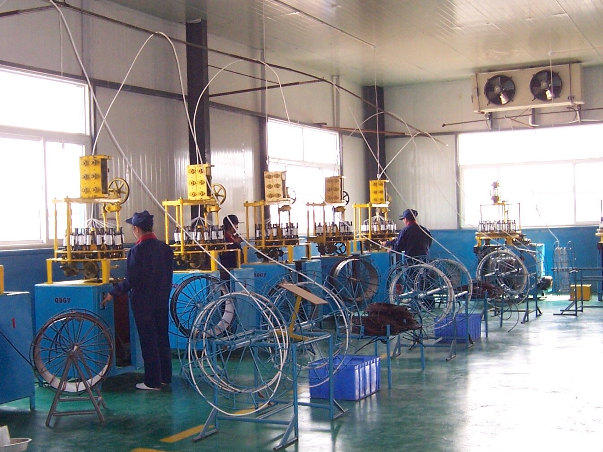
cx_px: 237
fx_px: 871
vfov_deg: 29.1
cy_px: 244
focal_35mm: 50
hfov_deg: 38.0
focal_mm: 5.5
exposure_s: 1/90
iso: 140
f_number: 2.8
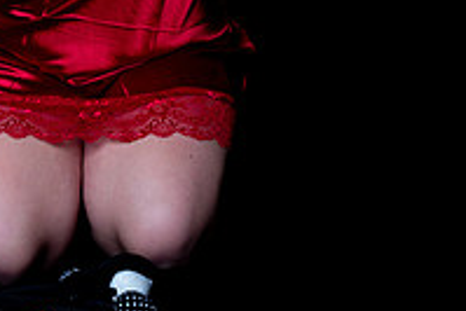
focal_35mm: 79
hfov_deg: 25.4
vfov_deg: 16.2
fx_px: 1023
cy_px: -112
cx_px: 129
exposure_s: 1/160
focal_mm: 35
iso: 100
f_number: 10
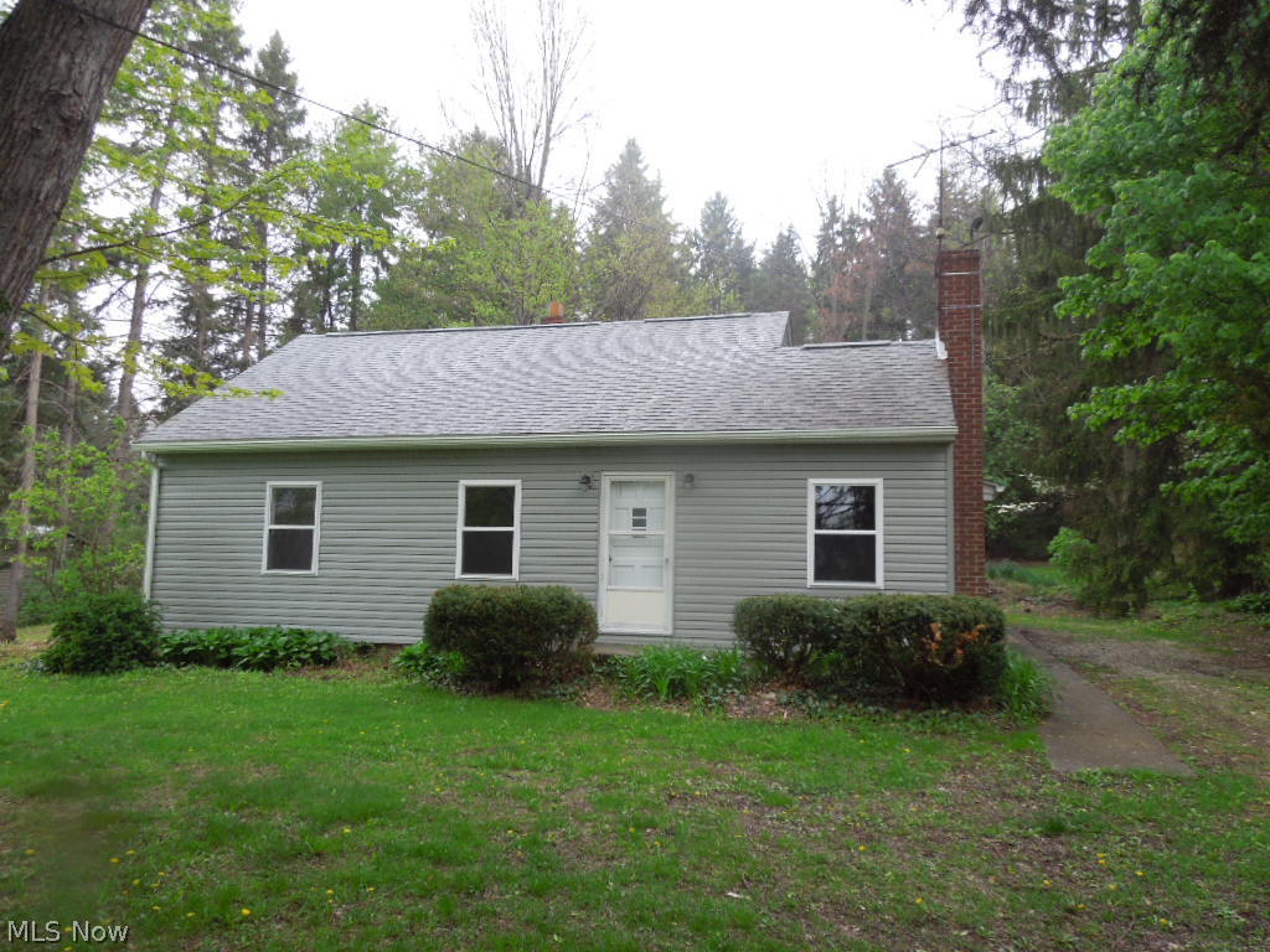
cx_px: 635
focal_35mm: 25
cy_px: 476
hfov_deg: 69.4
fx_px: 917
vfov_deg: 54.9
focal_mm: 4.5
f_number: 3.3
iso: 140
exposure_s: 1/30
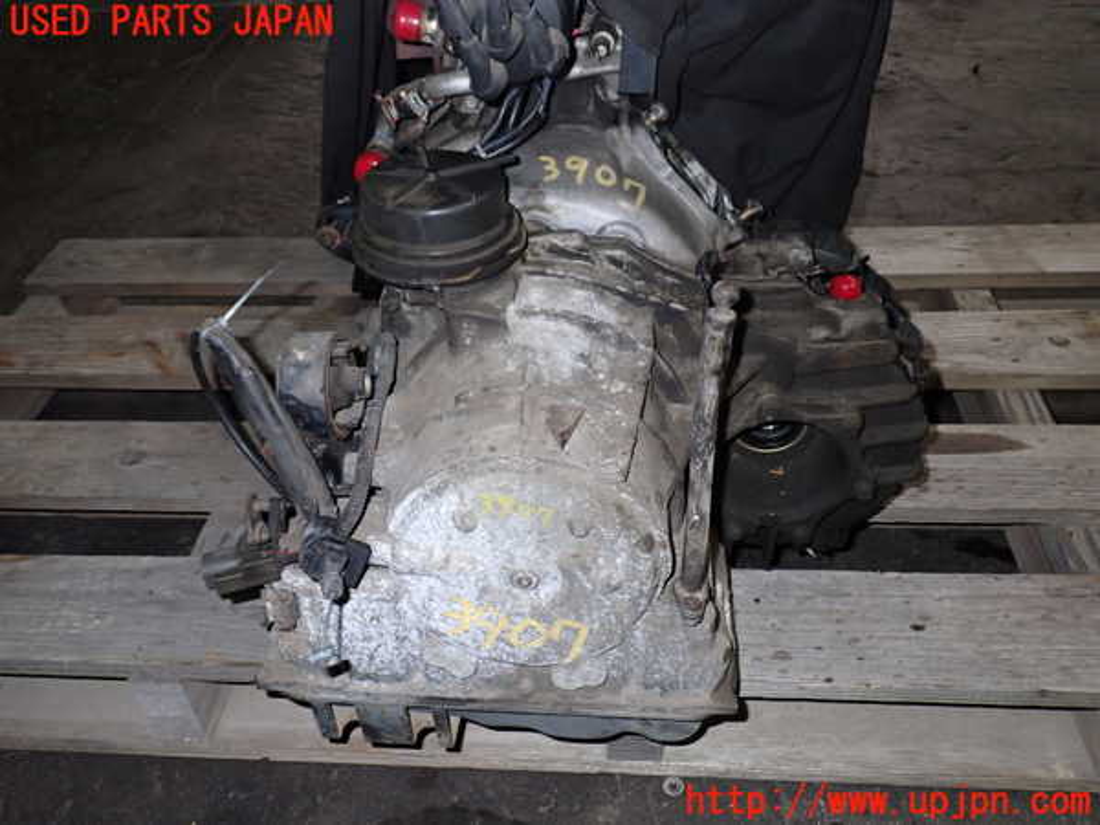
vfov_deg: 46.8
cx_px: 550
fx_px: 953
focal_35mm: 30
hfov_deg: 60.0
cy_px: 412
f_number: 6.3
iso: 250
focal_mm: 5.4
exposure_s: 1/30
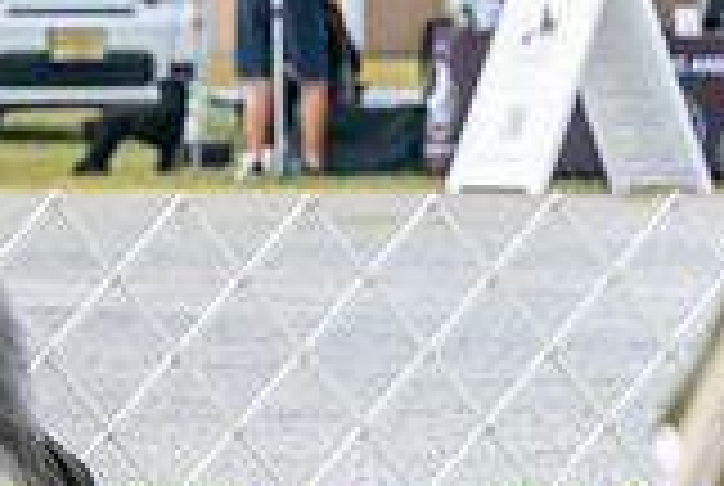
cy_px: -88
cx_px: -535
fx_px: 8905
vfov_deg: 3.1
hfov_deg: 4.6
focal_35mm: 442
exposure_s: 1/1600
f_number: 4
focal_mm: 123
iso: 250
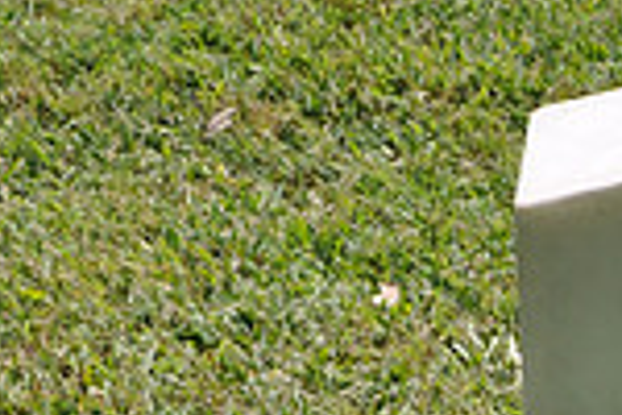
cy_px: 625
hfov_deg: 7.0
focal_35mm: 290
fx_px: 5010
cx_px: 945
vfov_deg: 4.7
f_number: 8
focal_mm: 50
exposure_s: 1/250
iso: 200
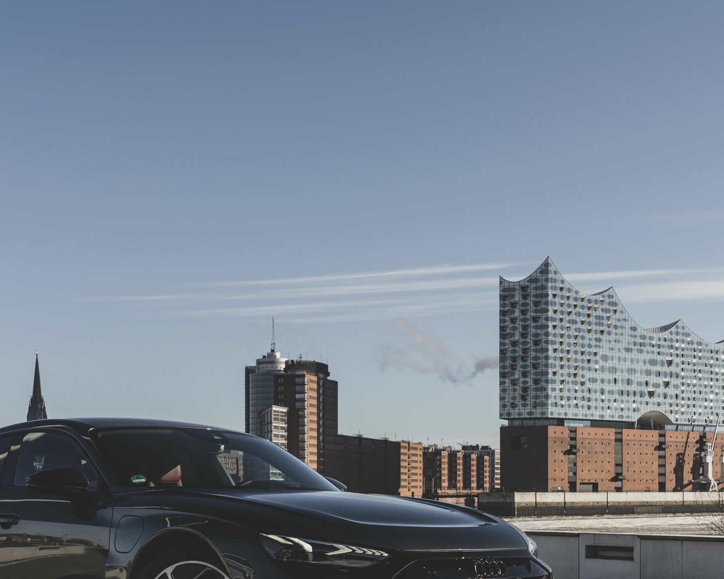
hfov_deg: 34.7
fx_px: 1157
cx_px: 378
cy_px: 380
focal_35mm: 54
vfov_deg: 27.9
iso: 50
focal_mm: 29
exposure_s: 1/250
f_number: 7.1
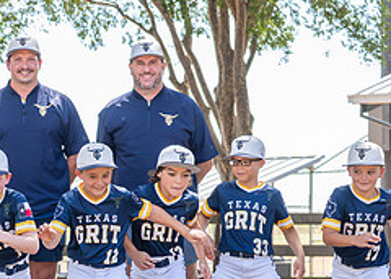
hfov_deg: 12.0
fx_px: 1842
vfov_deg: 8.6
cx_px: 3
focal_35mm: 166
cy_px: 246
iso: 400
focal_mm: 50
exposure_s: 1/1000
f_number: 3.5
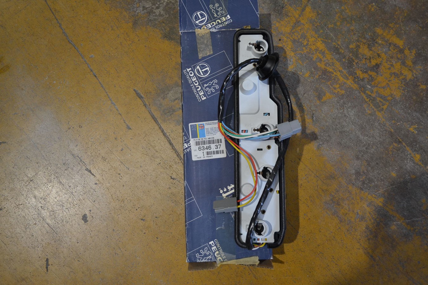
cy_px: 142
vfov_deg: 40.0
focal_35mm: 33
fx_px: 392
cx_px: 214
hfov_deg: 57.2
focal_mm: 22
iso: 1250
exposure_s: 1/60
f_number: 3.8
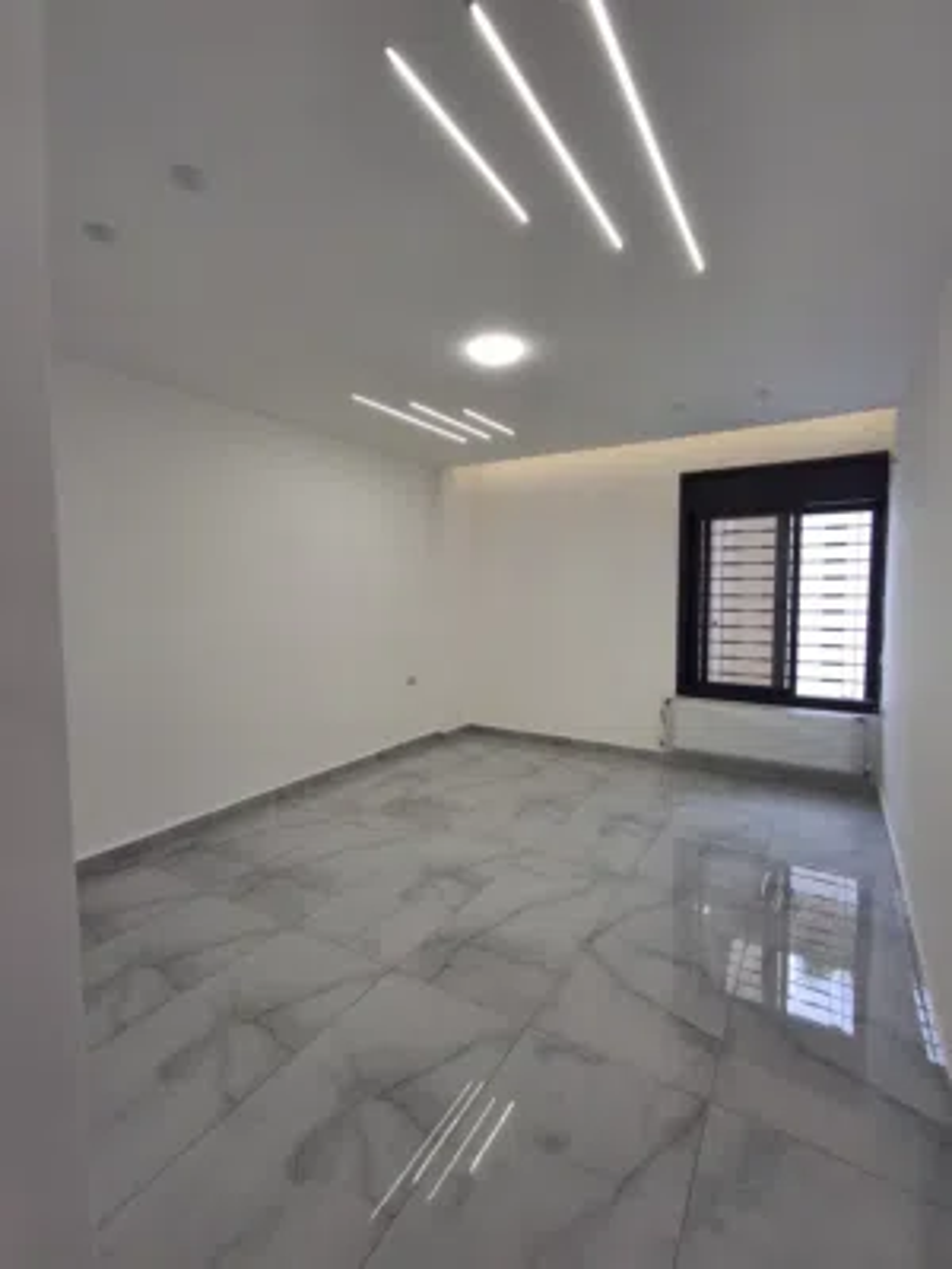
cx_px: 476
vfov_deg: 94.5
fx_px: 587
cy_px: 634
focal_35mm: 16
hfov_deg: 78.1
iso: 40
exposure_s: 1/100
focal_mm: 1.64
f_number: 2.2
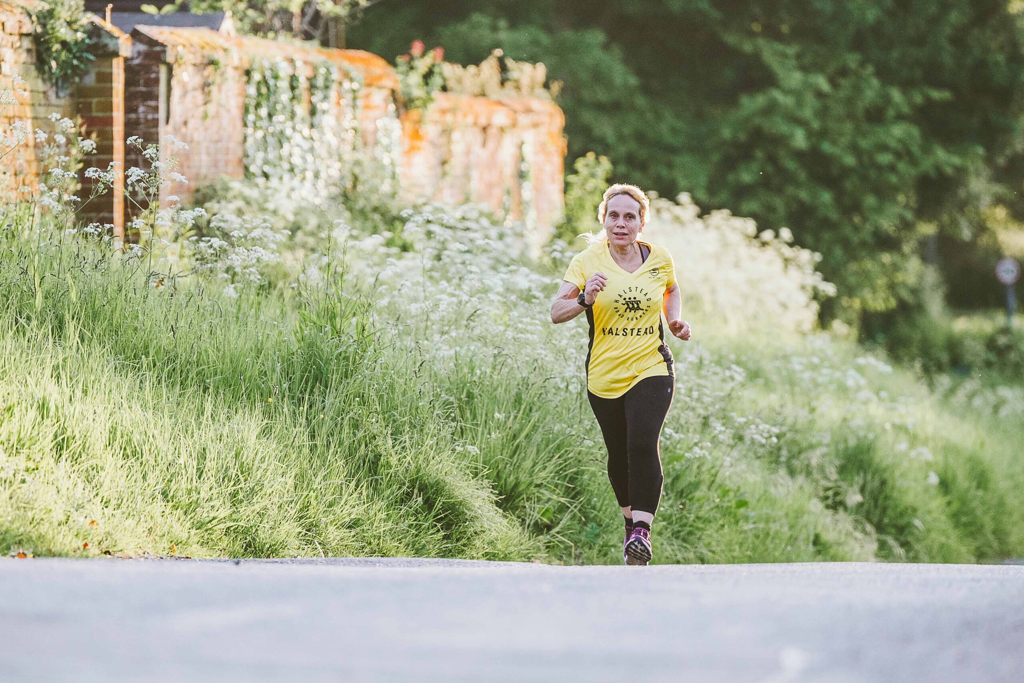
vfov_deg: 4.6
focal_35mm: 300
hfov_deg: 6.9
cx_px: 512
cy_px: 342
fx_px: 8533
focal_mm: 200
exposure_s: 1/1250
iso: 500
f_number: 2.8
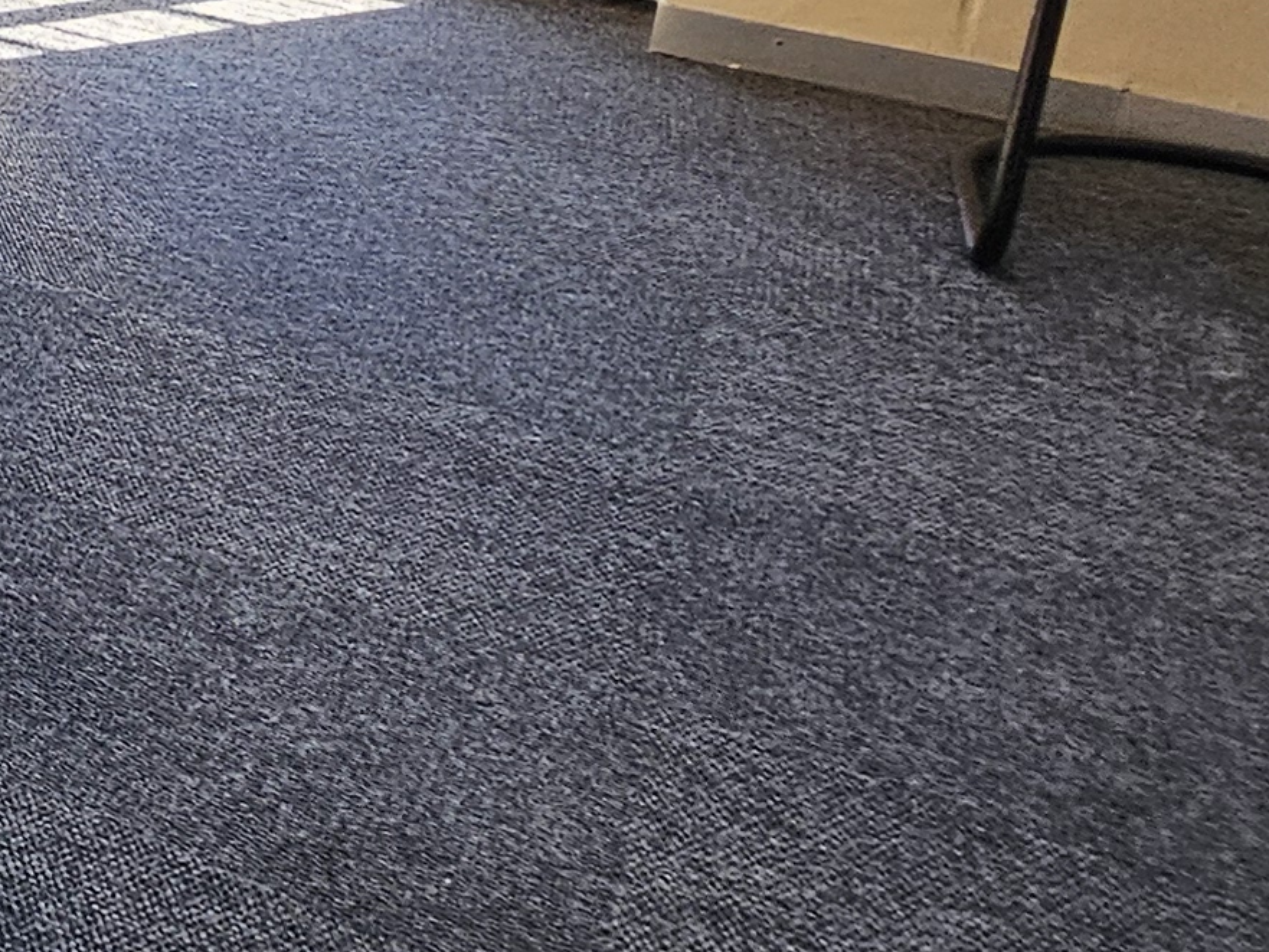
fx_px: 2163
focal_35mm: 59
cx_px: -1465
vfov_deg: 21.7
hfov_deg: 17.5
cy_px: -377
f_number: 2.2
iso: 64
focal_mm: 2.2
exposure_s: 1/100
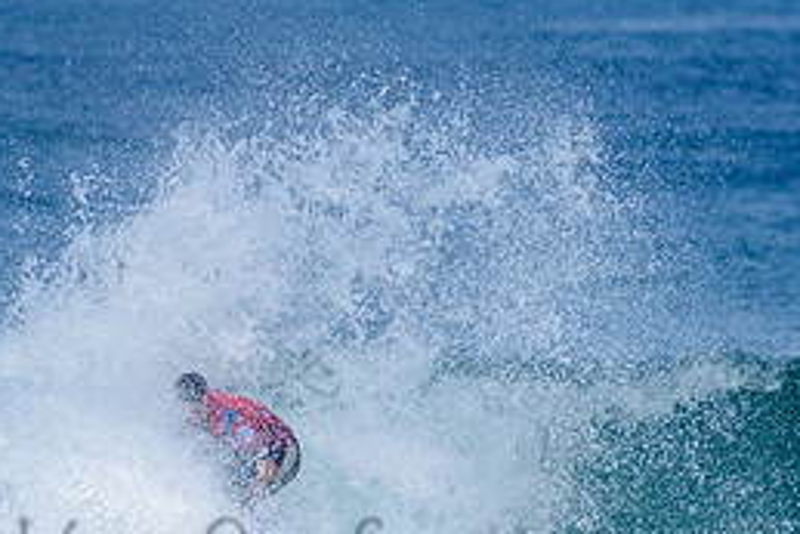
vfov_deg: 1.1
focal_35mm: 1221
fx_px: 27147
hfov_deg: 1.7
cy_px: 507
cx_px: 384
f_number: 5.6
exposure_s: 1/2000
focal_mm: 500
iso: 160
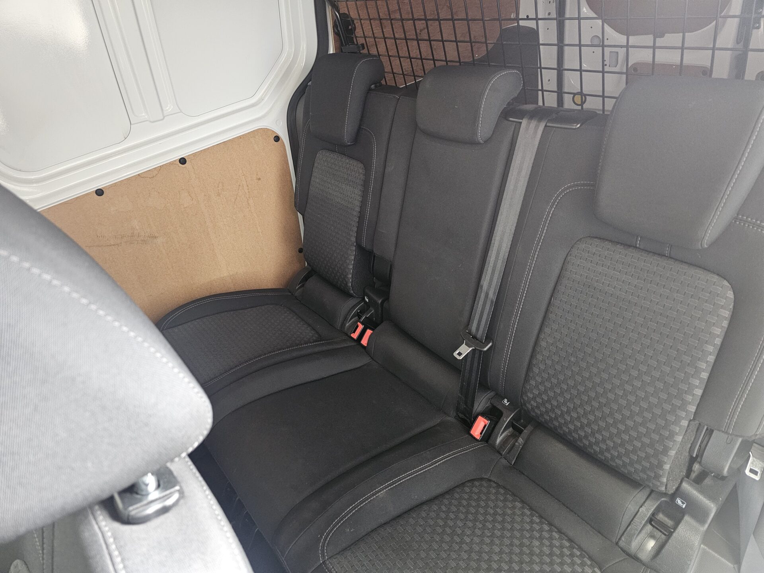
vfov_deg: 58.9
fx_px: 508
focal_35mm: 23
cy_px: 286
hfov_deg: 73.9
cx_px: 382
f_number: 1.7
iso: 640
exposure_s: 1/40
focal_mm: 6.3
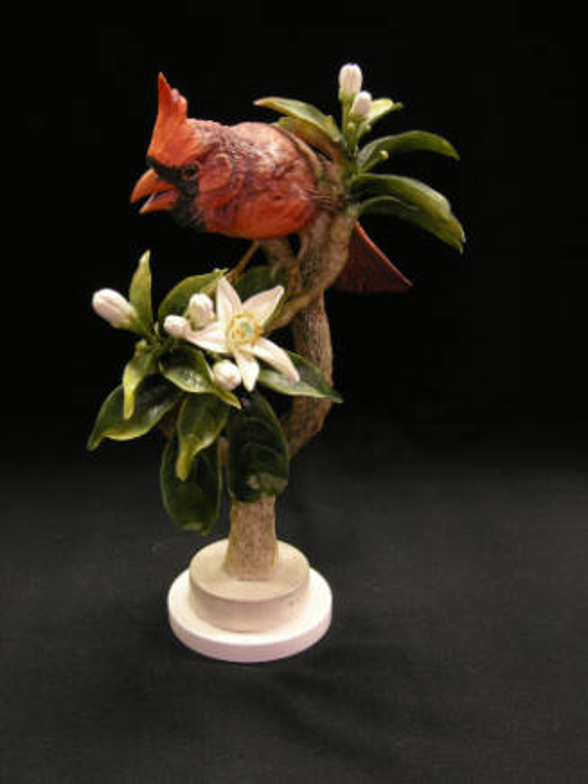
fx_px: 747
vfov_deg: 55.4
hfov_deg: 42.9
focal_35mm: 33
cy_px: 392
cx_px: 294
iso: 64
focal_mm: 6.8
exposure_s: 1/2
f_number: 4.3
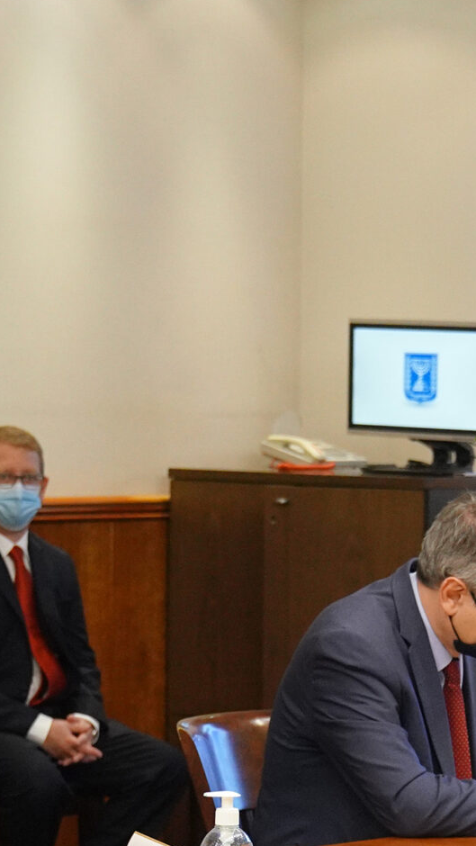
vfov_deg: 18.0
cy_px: 762
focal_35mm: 117
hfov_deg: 10.2
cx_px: 537
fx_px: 2624
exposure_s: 1/250
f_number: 3.5
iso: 2500
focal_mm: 41
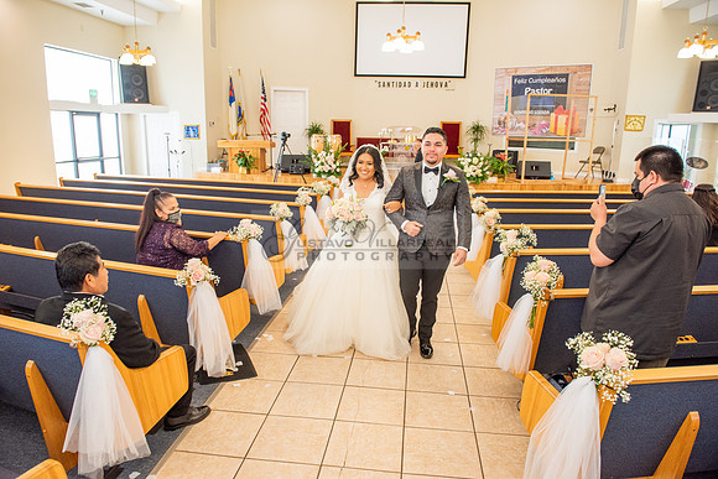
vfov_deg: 53.2
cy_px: 240
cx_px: 359
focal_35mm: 24
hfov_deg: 73.7
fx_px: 479
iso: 1250
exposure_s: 1/100
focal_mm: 24
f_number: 5
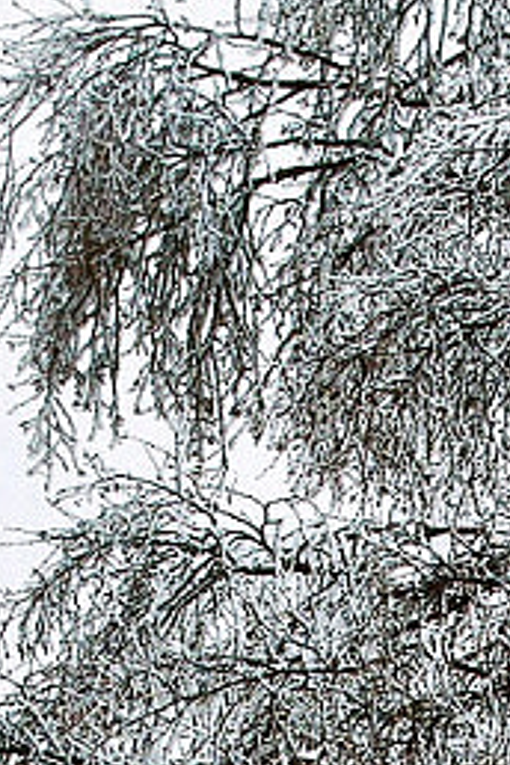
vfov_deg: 3.9
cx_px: 645
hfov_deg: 2.6
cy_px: 1438
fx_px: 11198
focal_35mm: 527
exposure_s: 1/125
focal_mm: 85
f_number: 8
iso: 200
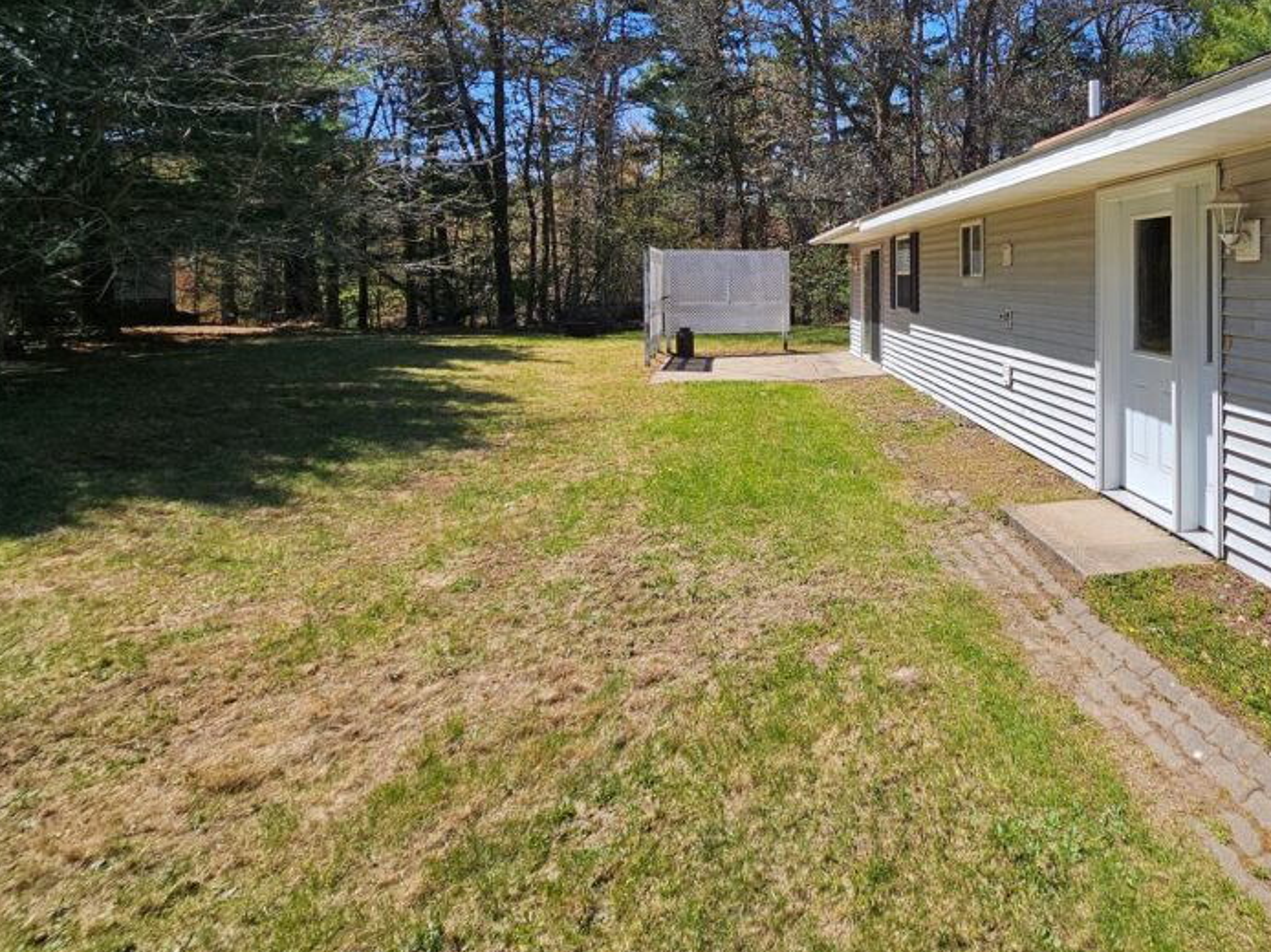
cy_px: 276
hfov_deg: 76.5
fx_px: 734
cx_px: 935
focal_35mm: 20
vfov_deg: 63.3
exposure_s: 1/1894
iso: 50
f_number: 2.2
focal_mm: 2.2
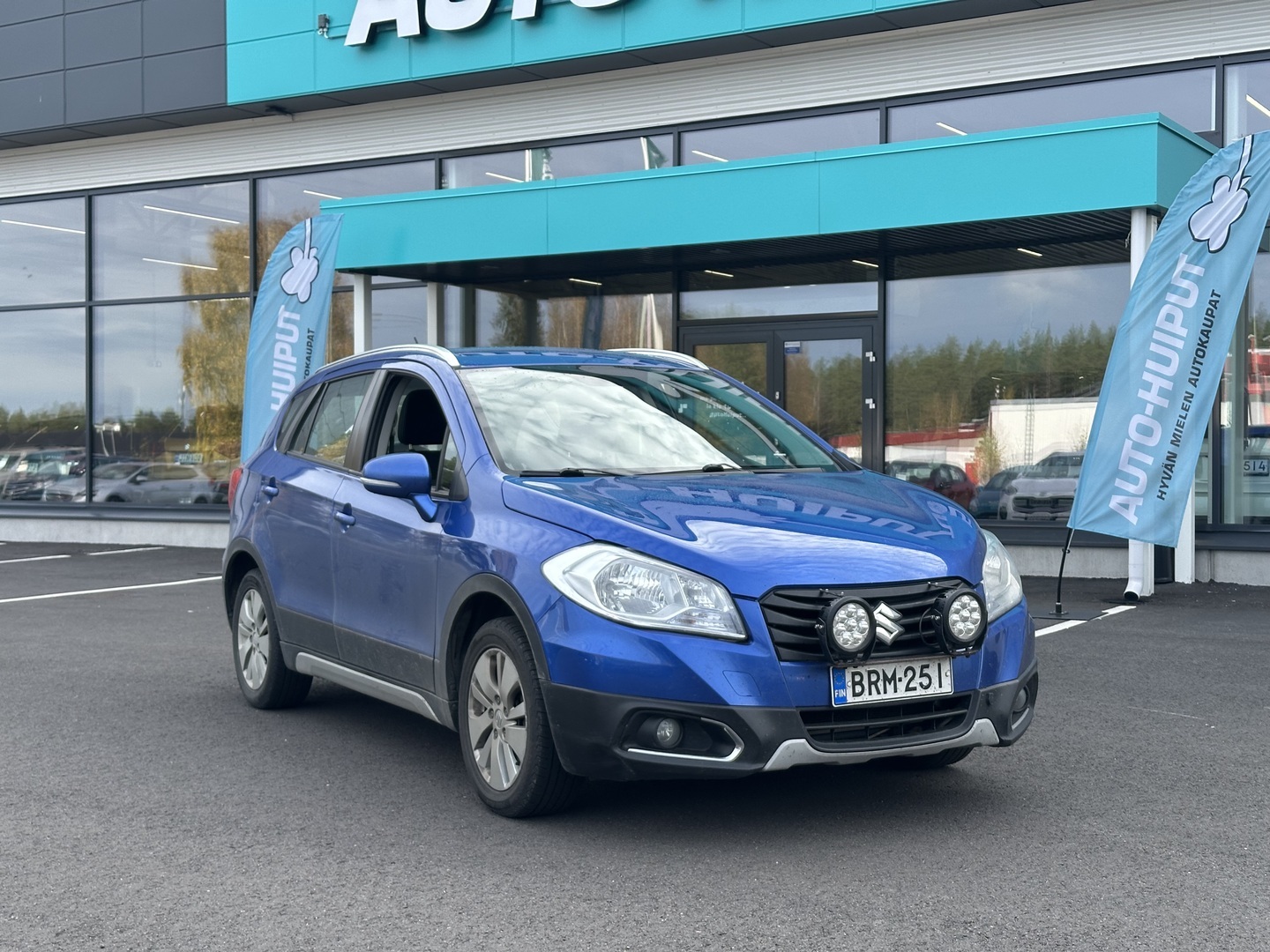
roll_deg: +0.3
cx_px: 635
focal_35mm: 48
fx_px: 1761
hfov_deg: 39.7
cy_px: 476
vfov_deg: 30.3
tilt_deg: +0.5
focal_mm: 6.86
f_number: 1.78
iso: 64
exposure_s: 1/927
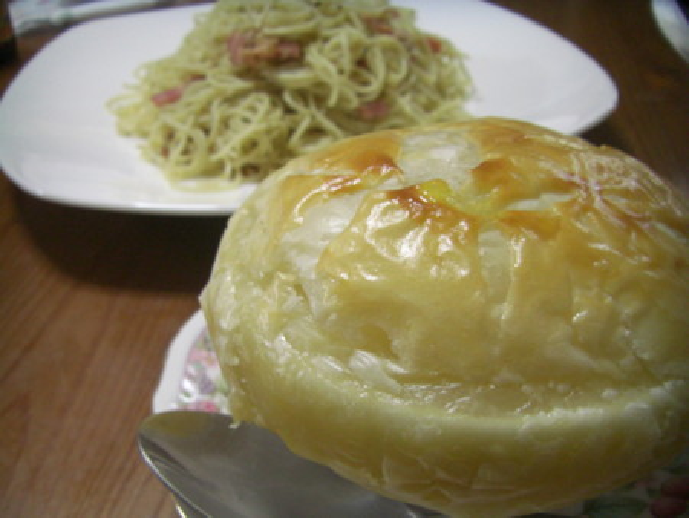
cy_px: 259
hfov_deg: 49.0
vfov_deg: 37.8
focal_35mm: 38
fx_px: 757
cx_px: 344
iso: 400
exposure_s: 1/30
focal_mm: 6.3
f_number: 3.4
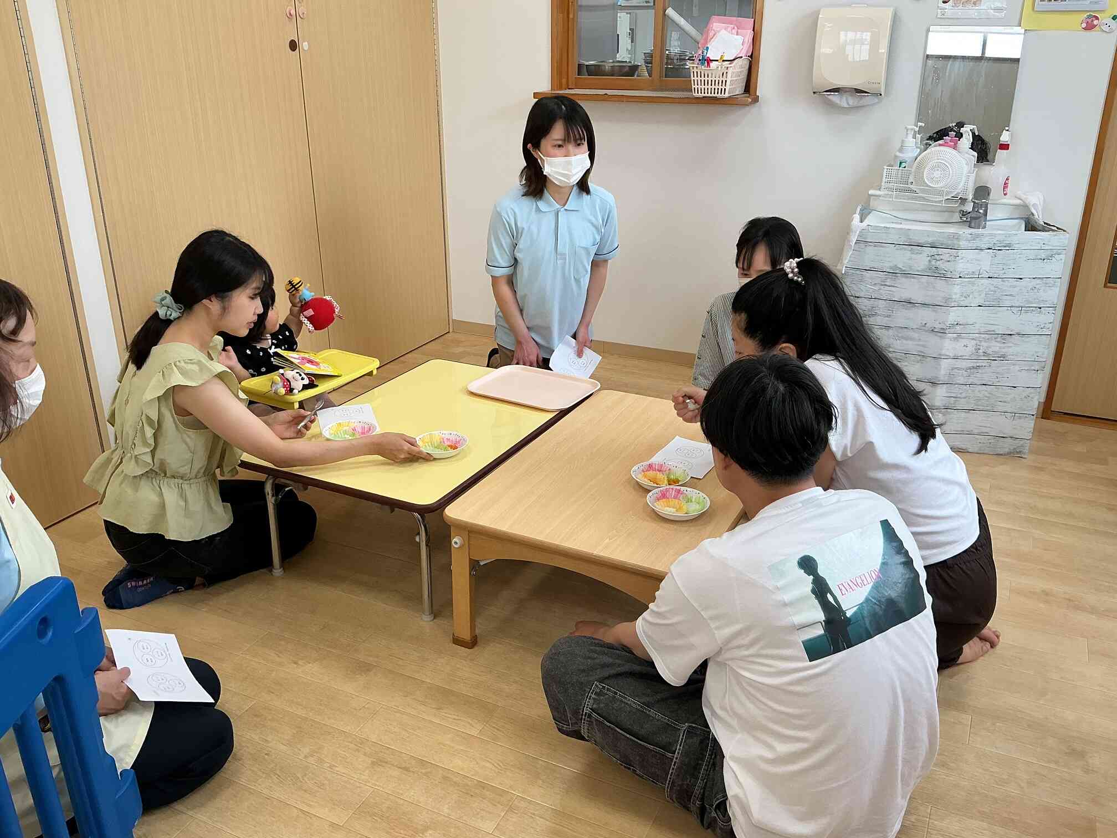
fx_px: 936
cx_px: 558
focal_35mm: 29
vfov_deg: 48.2
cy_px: 419
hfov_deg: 61.7
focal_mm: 3
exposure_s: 1/120
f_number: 1.8
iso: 25
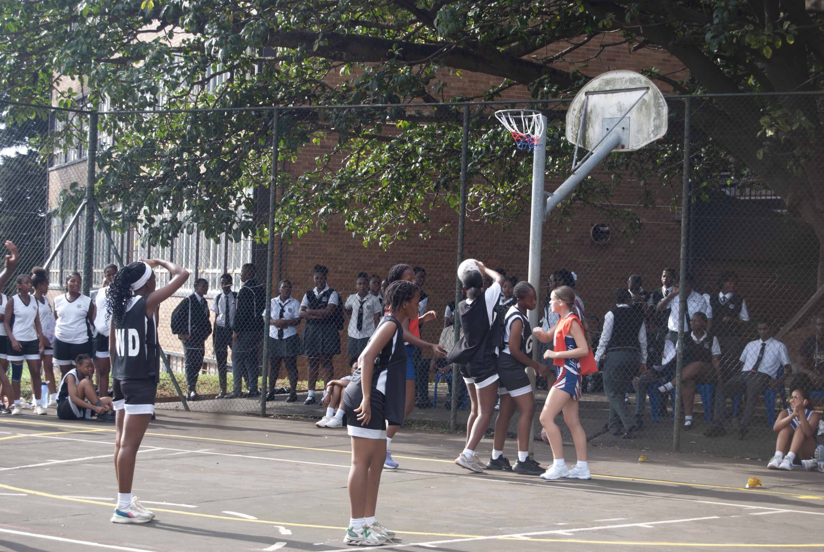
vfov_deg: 16.6
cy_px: 276
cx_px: 412
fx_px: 1891
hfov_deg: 24.6
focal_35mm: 82
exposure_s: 1/125
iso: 140
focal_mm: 55
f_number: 5.6
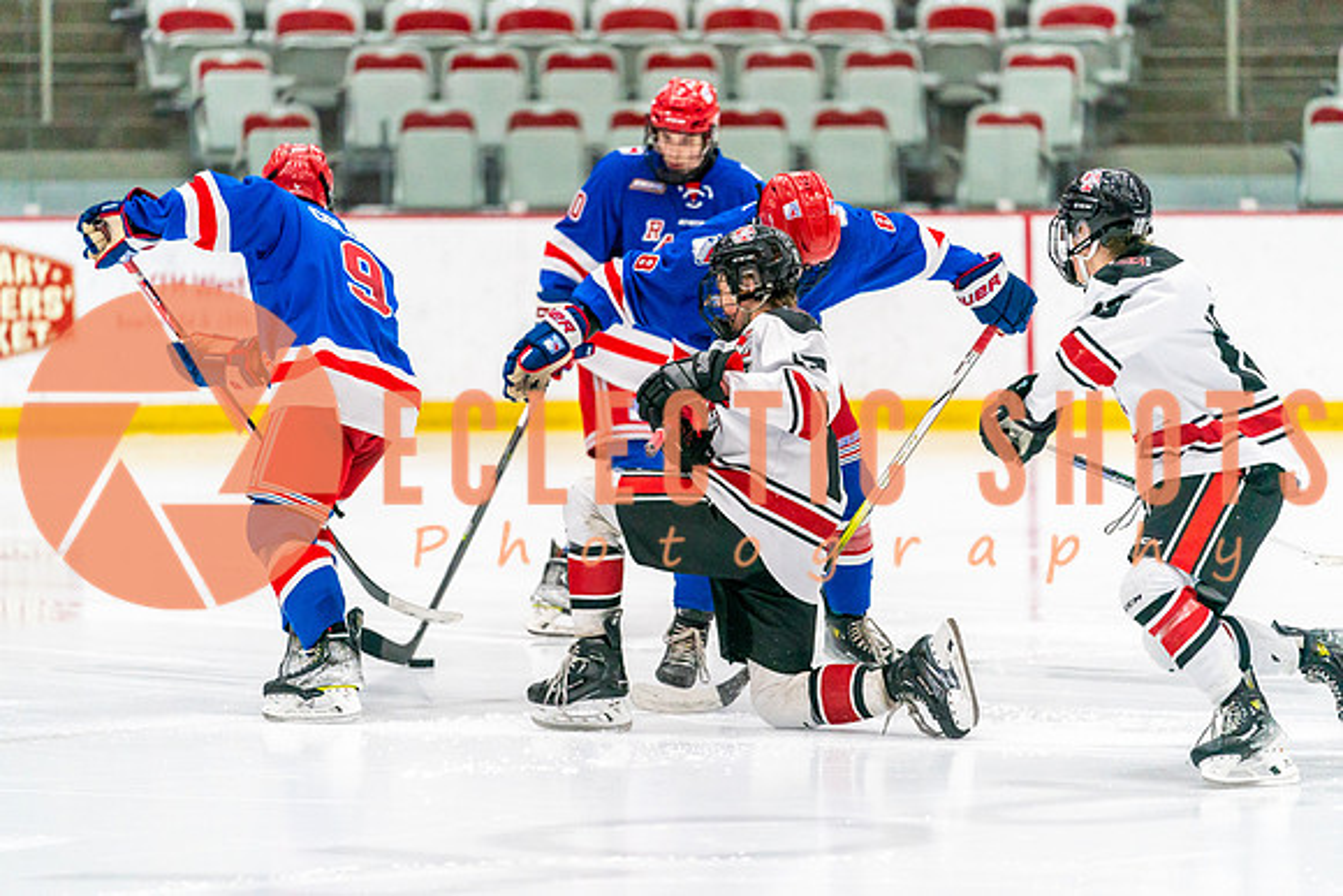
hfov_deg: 10.0
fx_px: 7680
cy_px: 448
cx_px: 672
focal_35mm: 206
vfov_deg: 6.7
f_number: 2.8
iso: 3200
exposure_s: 1/1250
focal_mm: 200
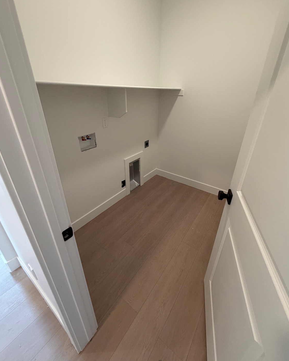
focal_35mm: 15
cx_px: 146
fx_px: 160
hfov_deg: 84.0
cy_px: 167
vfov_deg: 96.6
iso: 250
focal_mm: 2.22
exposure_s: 1/120
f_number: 2.2
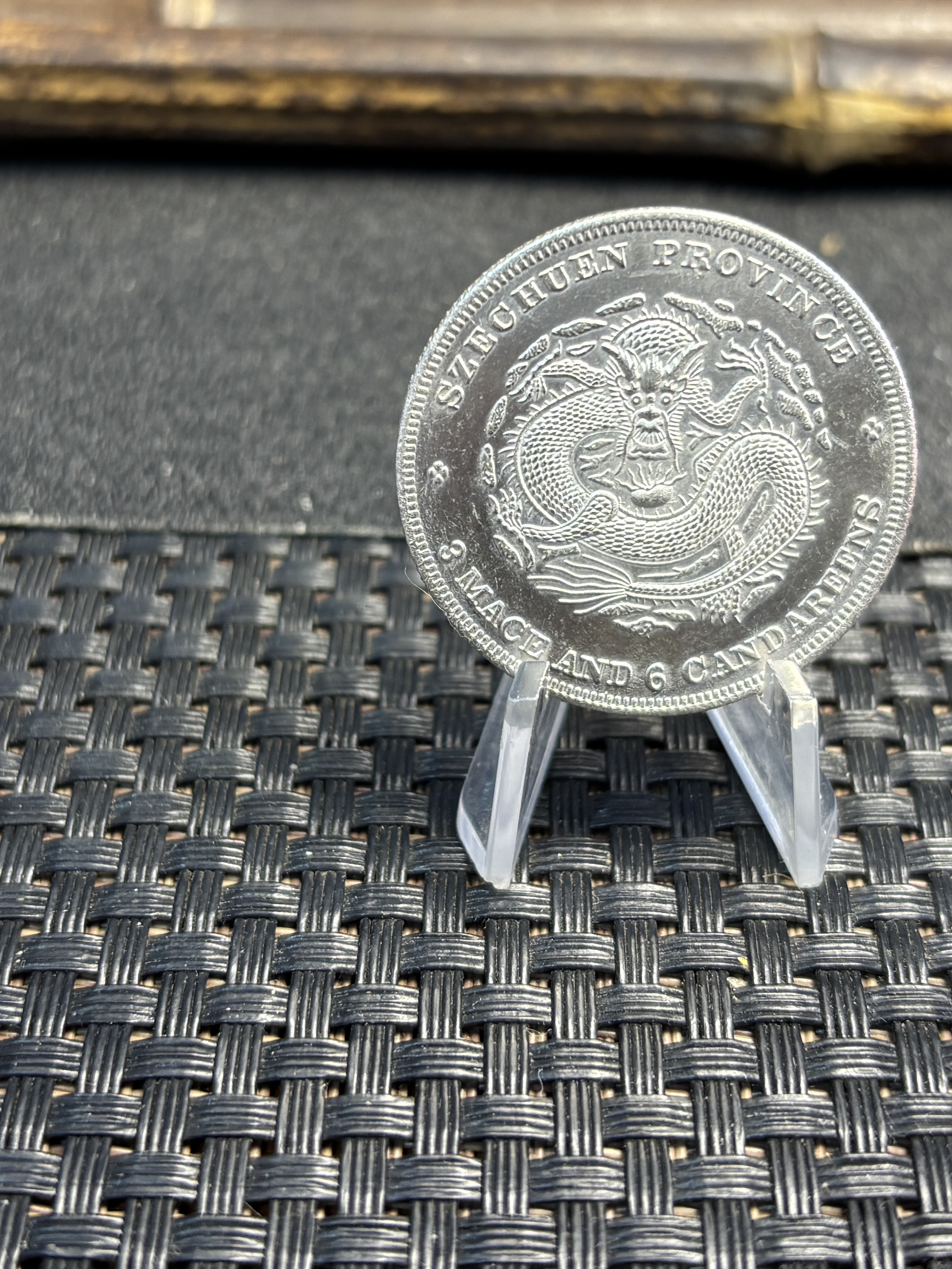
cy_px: 452
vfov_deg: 47.3
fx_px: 1430
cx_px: 652
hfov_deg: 36.4
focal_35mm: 39
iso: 160
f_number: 1.6
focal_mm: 5.96
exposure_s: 1/50
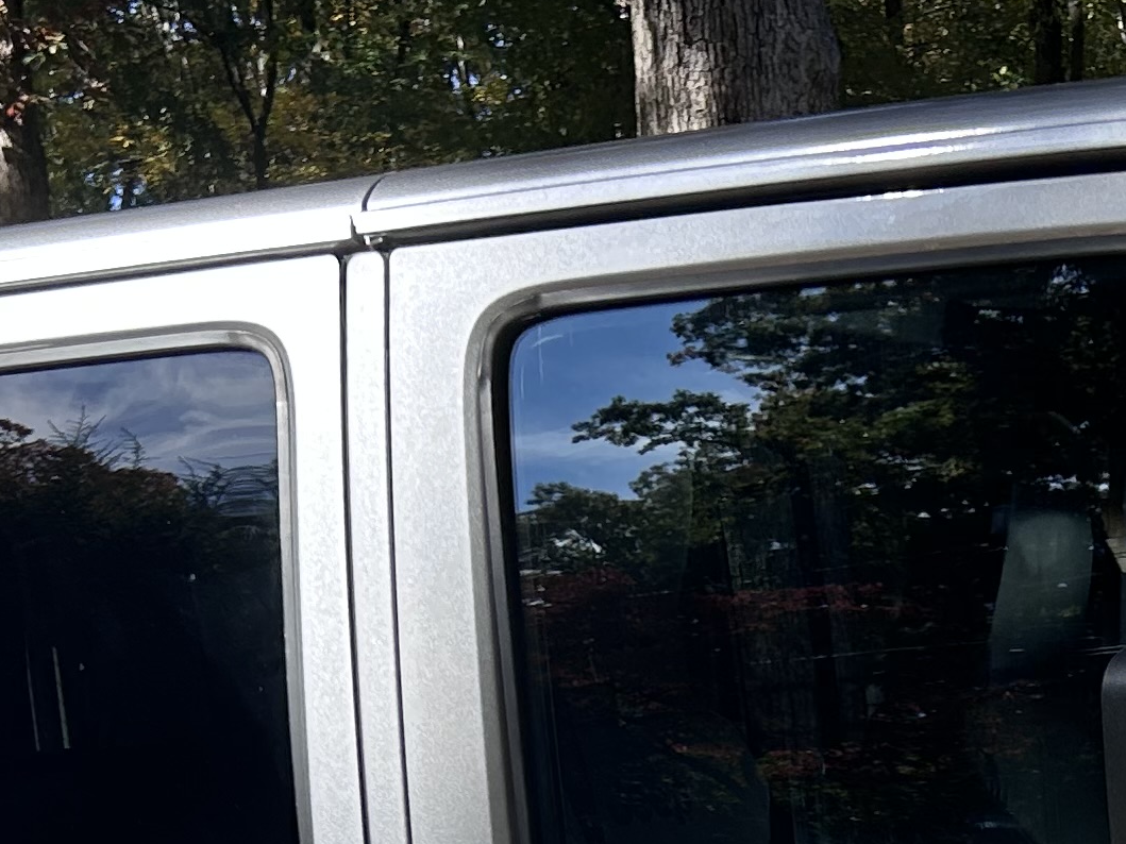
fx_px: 3220
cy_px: 1512
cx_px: 1001
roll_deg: +4.6
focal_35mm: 99
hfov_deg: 19.5
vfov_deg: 13.4
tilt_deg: -12.6
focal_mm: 5.7
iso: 50
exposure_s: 1/1147
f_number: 1.5
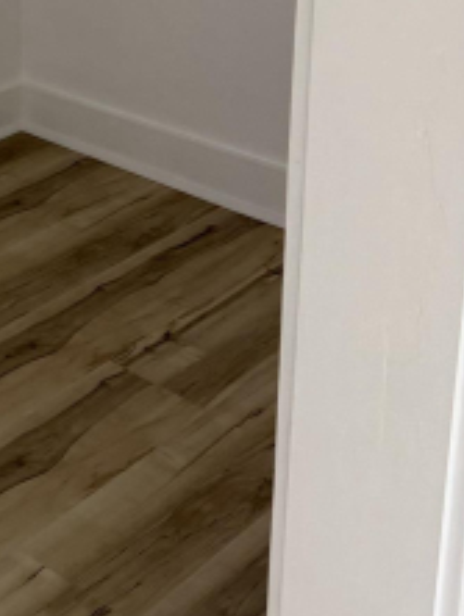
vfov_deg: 25.3
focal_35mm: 72
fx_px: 1284
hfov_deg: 19.5
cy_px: -43
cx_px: -69
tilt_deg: -14.3
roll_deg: -1.0
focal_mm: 6.76
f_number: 1.78
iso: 320
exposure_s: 1/60
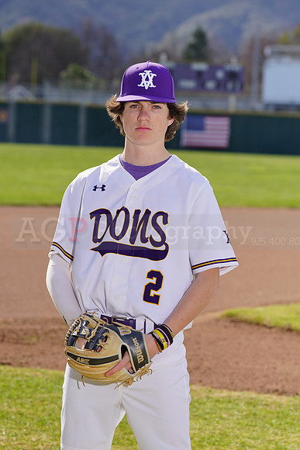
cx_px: 150
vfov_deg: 11.4
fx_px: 2261
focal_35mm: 181
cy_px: 225
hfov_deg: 7.6
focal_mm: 181
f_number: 8
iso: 100
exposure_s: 1/250
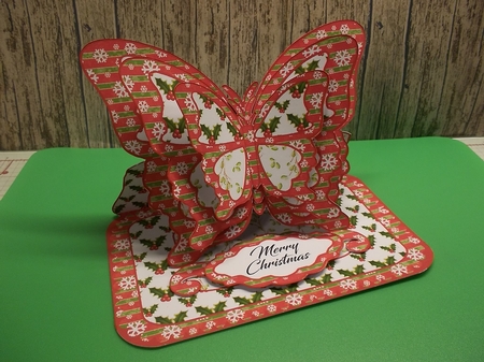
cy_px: 181
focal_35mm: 29
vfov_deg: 48.2
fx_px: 405
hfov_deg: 61.7
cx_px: 242
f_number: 3.3
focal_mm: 4.1
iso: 104
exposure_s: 1/30
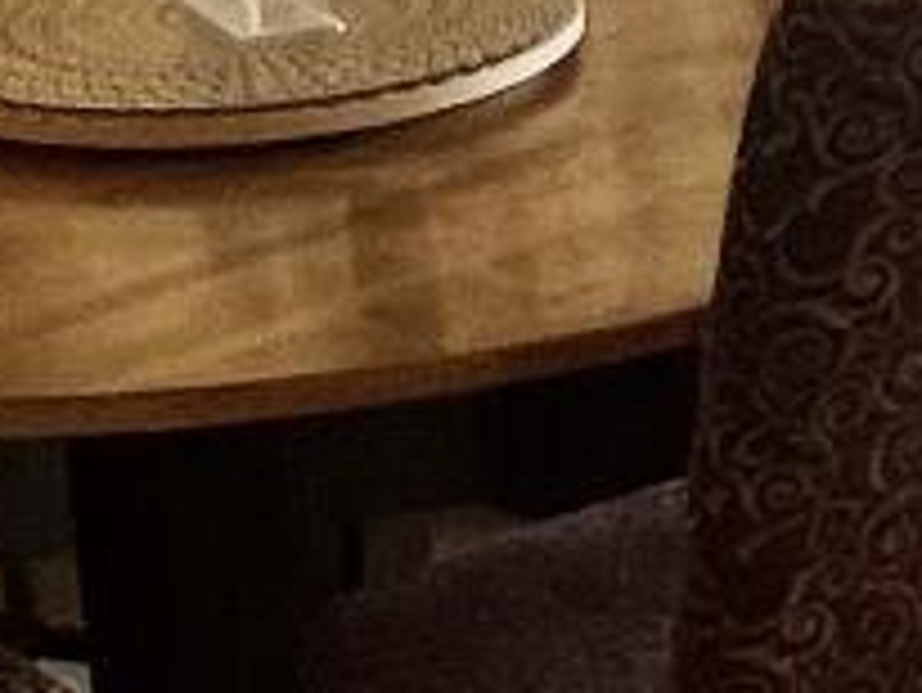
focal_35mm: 127
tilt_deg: -17.9
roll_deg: -0.9
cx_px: 1363
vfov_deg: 11.6
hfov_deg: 14.5
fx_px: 3385
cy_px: 153
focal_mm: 1.57
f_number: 1.8
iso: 160
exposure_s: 1/60
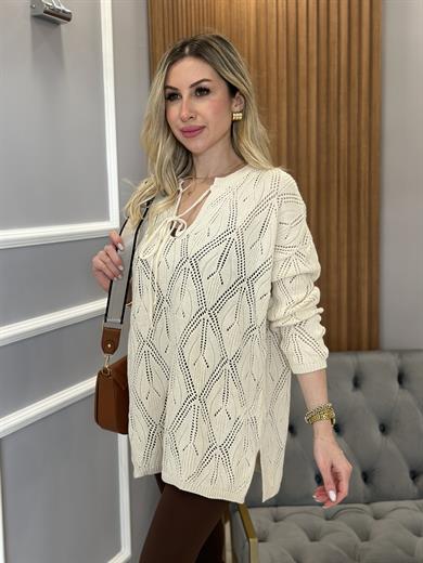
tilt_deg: -7.0
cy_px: 282
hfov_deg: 30.3
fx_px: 782
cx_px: 212
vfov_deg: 39.7
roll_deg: +1.0
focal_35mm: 48
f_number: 1.78
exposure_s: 1/100
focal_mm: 6.86
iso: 80
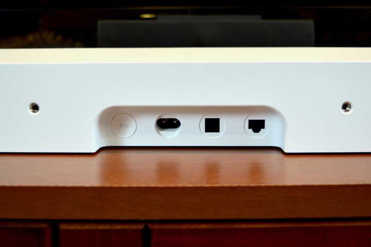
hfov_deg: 53.2
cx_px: 186
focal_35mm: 36
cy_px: 124
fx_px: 371
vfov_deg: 36.8
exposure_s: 1/50
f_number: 4
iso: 400
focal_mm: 24
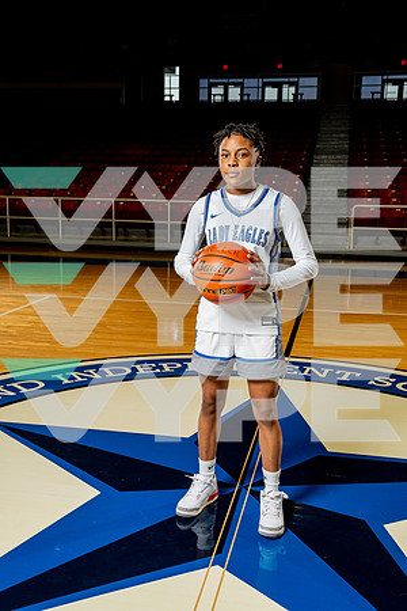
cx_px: 204
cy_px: 306
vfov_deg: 50.7
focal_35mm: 38
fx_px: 644
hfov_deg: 35.1
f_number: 5.6
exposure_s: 1/250
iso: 640
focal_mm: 38
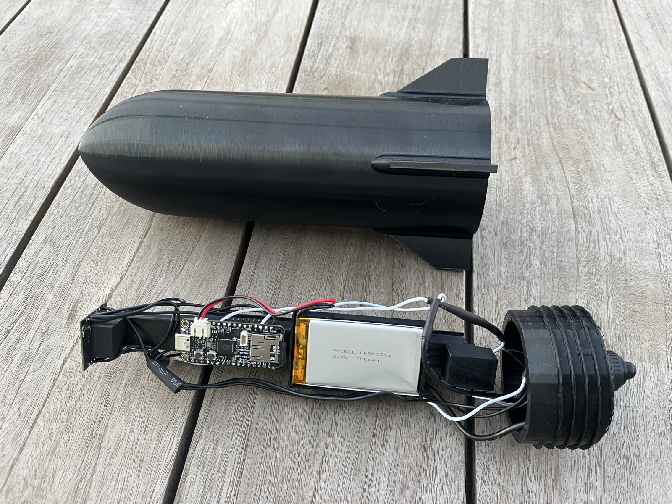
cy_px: 252
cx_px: 336
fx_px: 505
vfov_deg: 53.1
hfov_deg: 67.3
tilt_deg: -56.4
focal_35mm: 26
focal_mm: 5.1
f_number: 1.6
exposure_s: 1/60
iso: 250
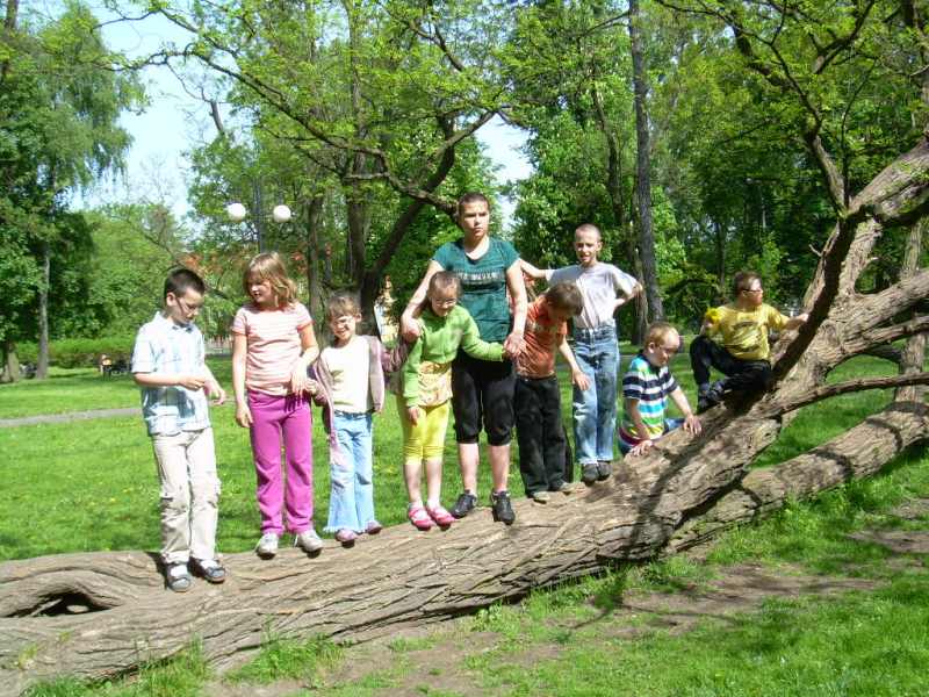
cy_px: 348
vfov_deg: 37.7
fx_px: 1020
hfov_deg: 49.0
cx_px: 464
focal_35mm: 38
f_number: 4.6
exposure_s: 1/162
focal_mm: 6.3
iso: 50
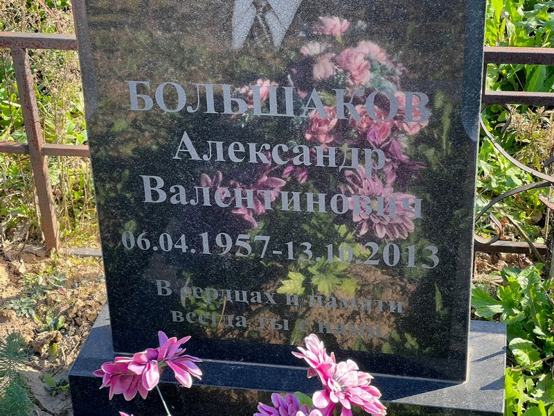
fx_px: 1232
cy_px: 208
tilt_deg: -31.3
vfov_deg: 19.1
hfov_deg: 25.3
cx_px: 277
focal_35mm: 77
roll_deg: +3.9
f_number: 2.8
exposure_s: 1/99
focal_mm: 9
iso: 32
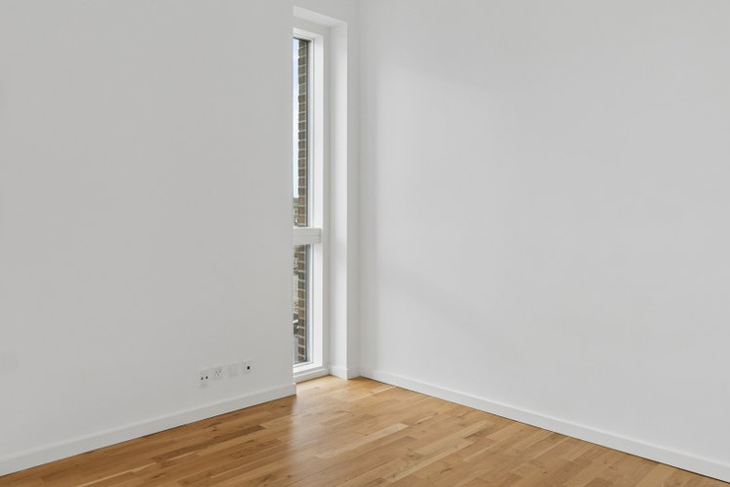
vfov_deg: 46.2
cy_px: 202
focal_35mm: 28
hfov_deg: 64.4
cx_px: 265
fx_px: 568
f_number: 6.3
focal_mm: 13
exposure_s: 1/200
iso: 500
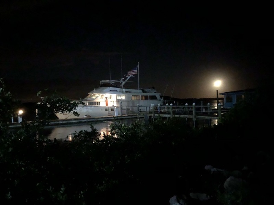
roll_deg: +0.8
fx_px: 230
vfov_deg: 48.2
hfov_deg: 61.7
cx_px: 137
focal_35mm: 29
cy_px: 102
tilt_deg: +1.2
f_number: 1.8
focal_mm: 3.99
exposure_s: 1/4
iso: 2000
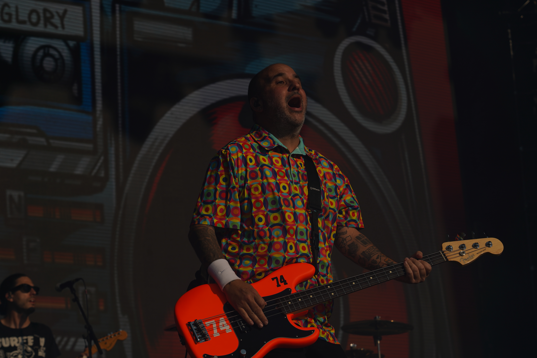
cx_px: 268
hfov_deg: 19.5
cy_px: 179
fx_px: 1566
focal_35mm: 105
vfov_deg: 13.0
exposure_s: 1/1600
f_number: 8
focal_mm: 105
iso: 100
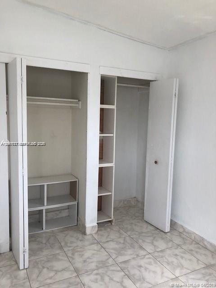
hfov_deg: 49.7
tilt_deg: -6.3
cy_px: 144
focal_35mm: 28
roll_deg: -1.1
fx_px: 233
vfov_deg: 63.4
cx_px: 108
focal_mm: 3.99
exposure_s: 1/120
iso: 32
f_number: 1.8
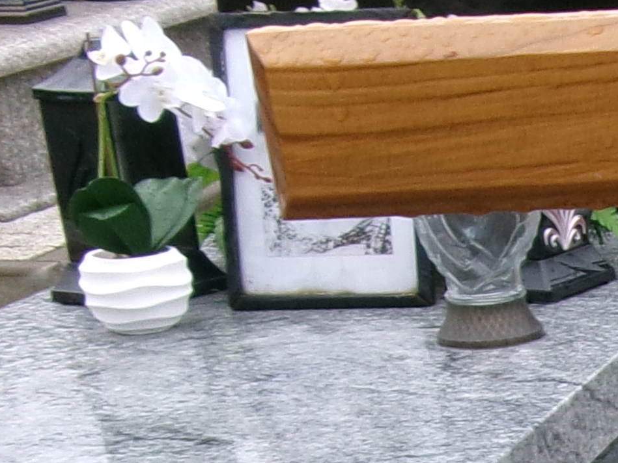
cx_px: 1067
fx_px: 2428
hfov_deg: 13.2
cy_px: 745
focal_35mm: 136
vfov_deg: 10.4
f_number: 3.9
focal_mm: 5.1
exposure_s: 1/100
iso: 100
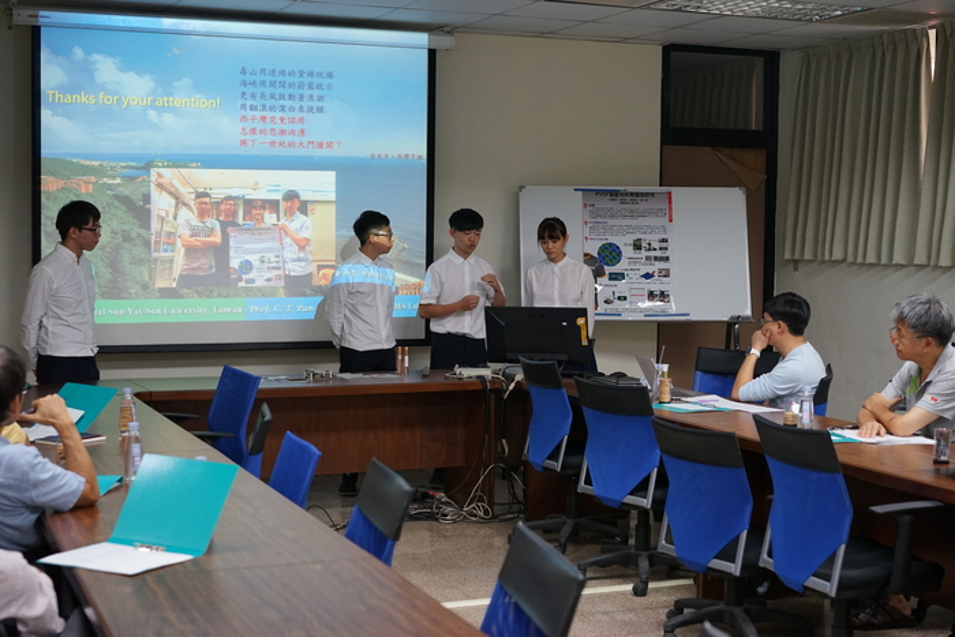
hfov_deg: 36.2
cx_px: 478
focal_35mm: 55
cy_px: 318
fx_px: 1459
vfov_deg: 24.6
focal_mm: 55
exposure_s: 1/160
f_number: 4
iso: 1600
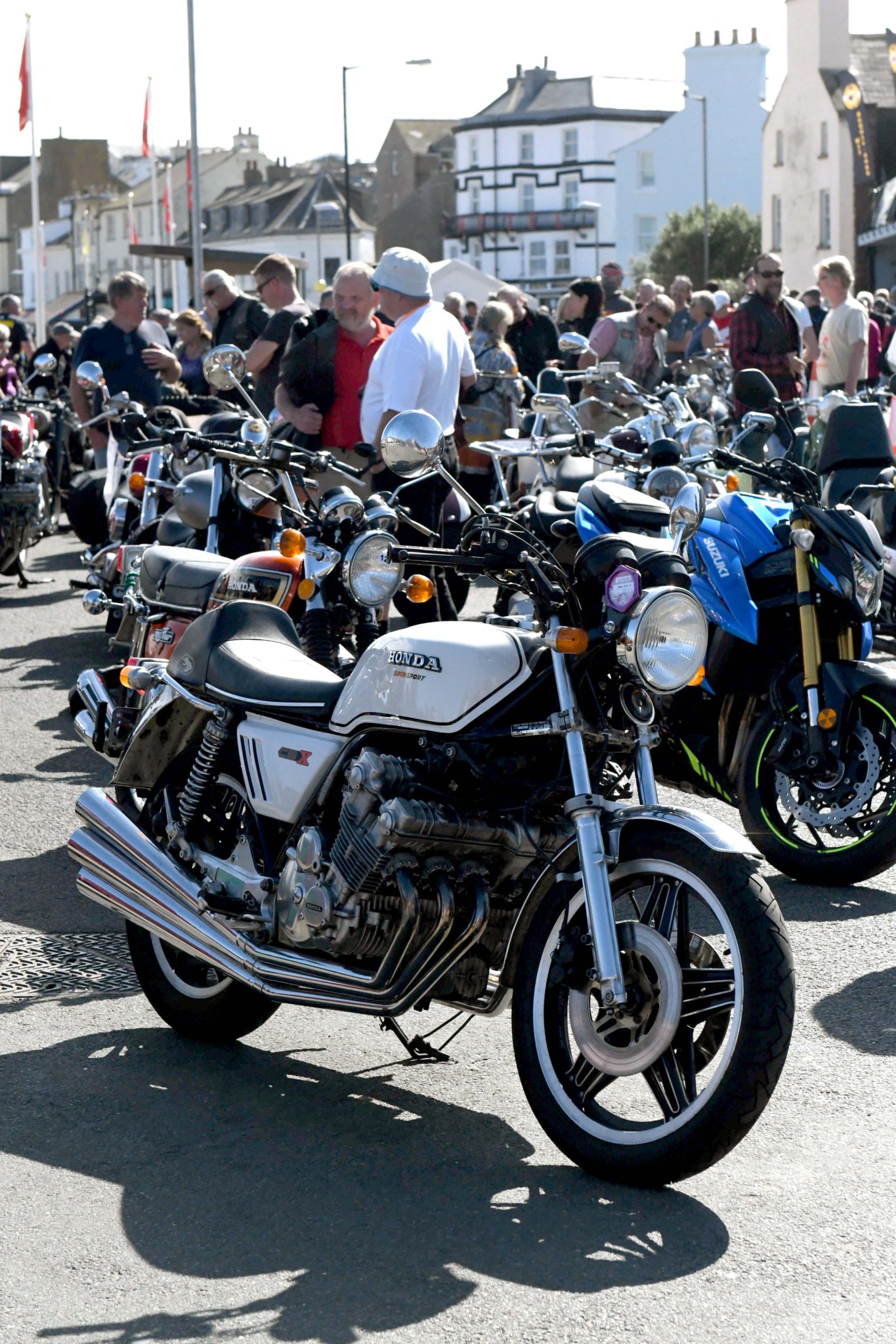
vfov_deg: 22.6
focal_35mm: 90
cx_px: 448
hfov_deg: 15.2
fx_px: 3360
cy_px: 672
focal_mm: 60
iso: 2000
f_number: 6.3
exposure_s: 1/6400
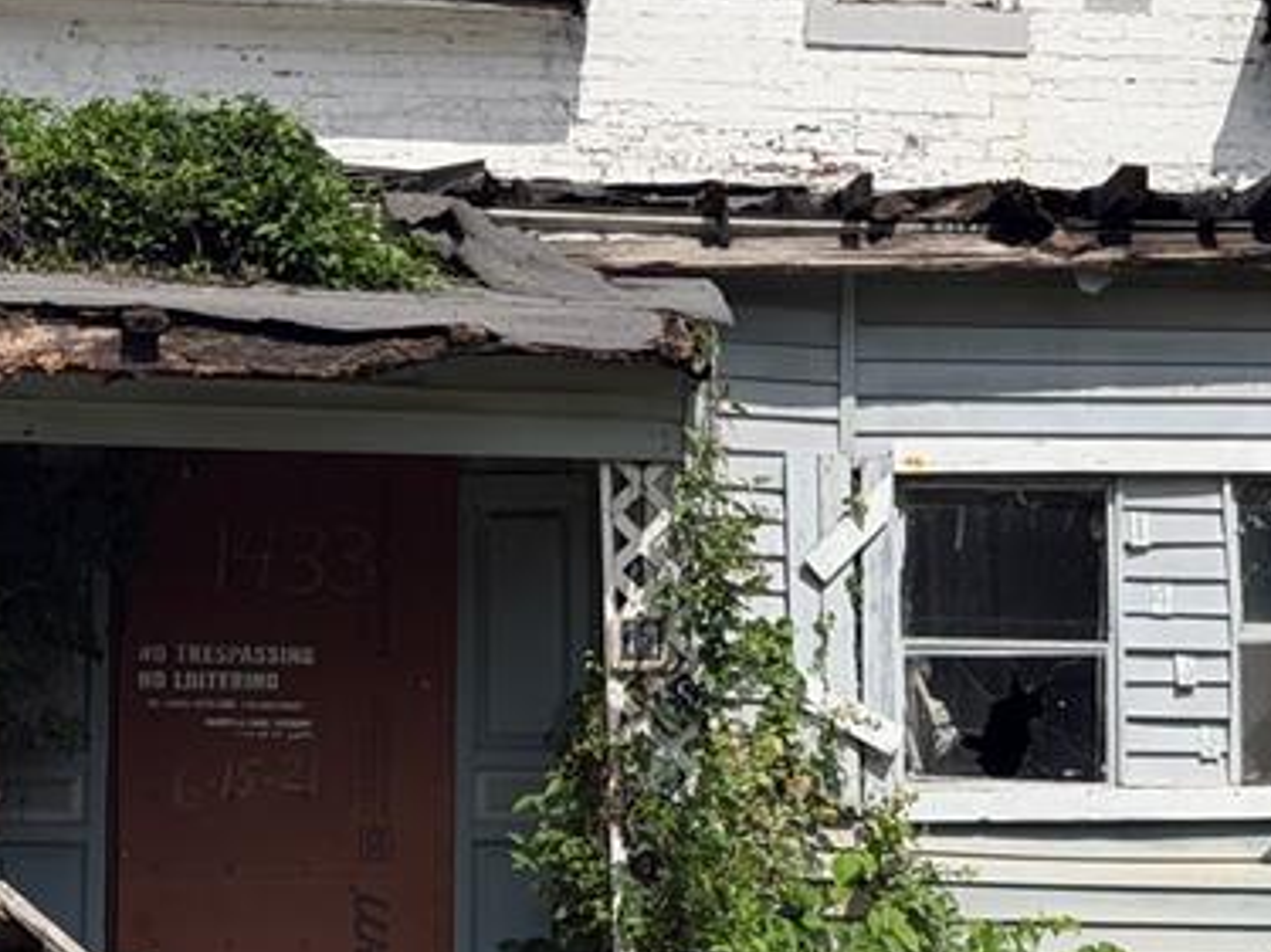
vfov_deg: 11.3
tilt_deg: +4.9
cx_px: 783
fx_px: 4808
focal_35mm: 131
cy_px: 776
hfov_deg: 15.0
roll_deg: -0.1
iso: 64
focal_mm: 6.76
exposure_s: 1/4878
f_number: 1.78
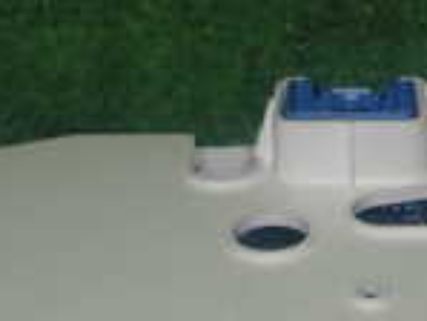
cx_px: 436
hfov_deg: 11.0
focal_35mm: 177
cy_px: 370
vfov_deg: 8.3
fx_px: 2185
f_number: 9
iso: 500
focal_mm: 7.84
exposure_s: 1/40
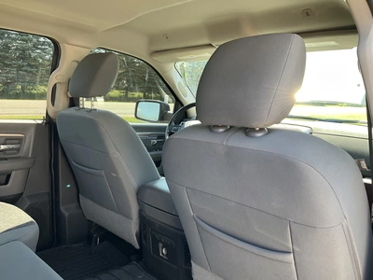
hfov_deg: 61.7
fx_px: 312
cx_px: 186
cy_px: 140
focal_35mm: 29
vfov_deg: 48.2
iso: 50
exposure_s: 1/122
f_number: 1.8
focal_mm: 3
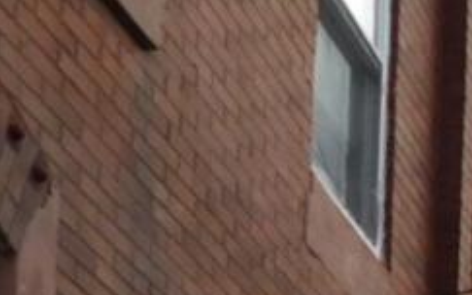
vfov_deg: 7.4
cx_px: 1206
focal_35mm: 157
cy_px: 856
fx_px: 2020
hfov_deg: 10.9
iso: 125
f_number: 3.4
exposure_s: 1/320
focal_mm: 4.5
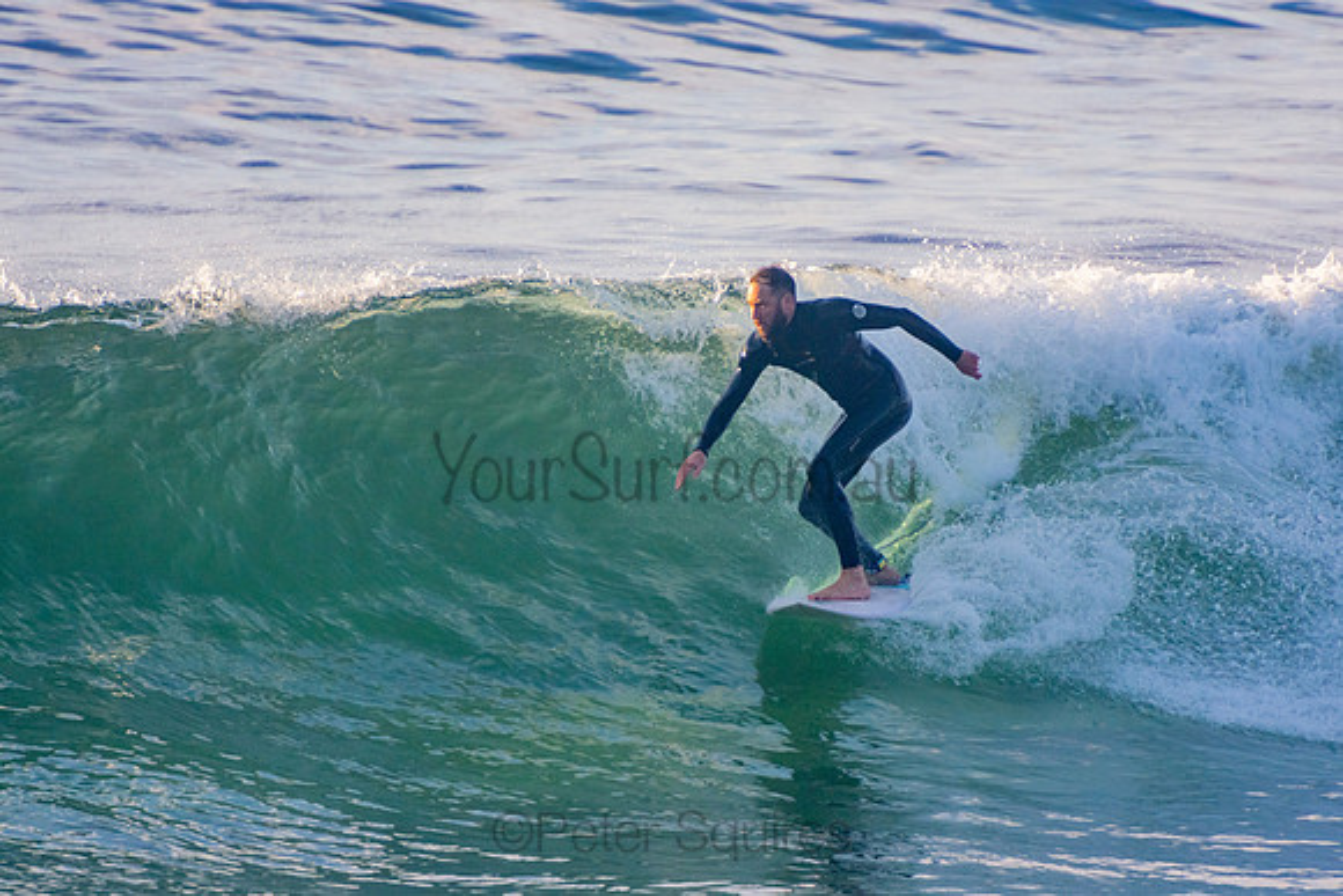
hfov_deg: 3.3
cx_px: 672
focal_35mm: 621
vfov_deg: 2.2
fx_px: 23184
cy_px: 448
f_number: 5.6
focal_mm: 400
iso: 500
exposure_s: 1/1250
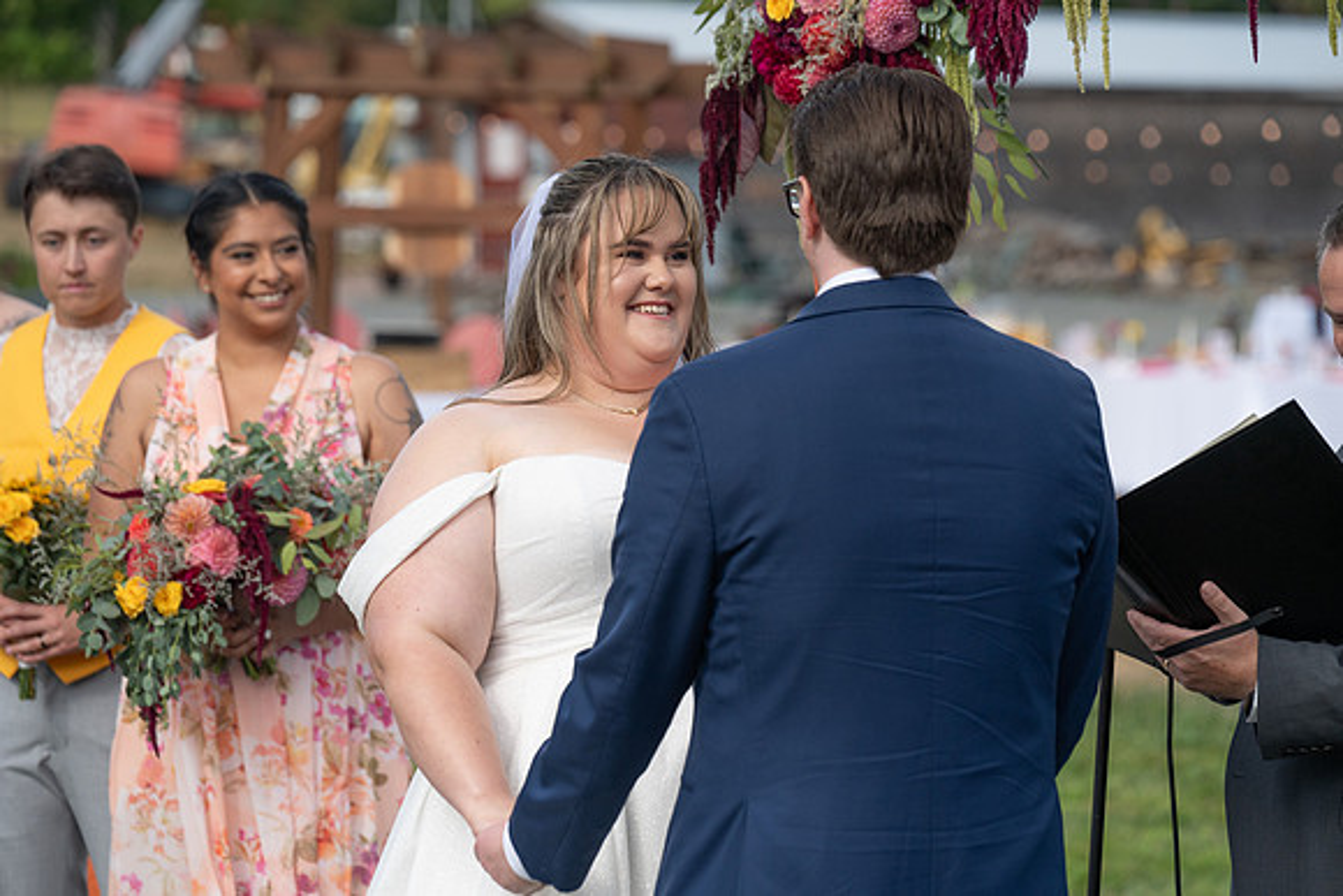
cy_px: 448
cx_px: 672
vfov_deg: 9.9
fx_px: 5186
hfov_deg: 14.8
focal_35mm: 139
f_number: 4.5
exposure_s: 1/1600
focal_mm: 139
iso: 400
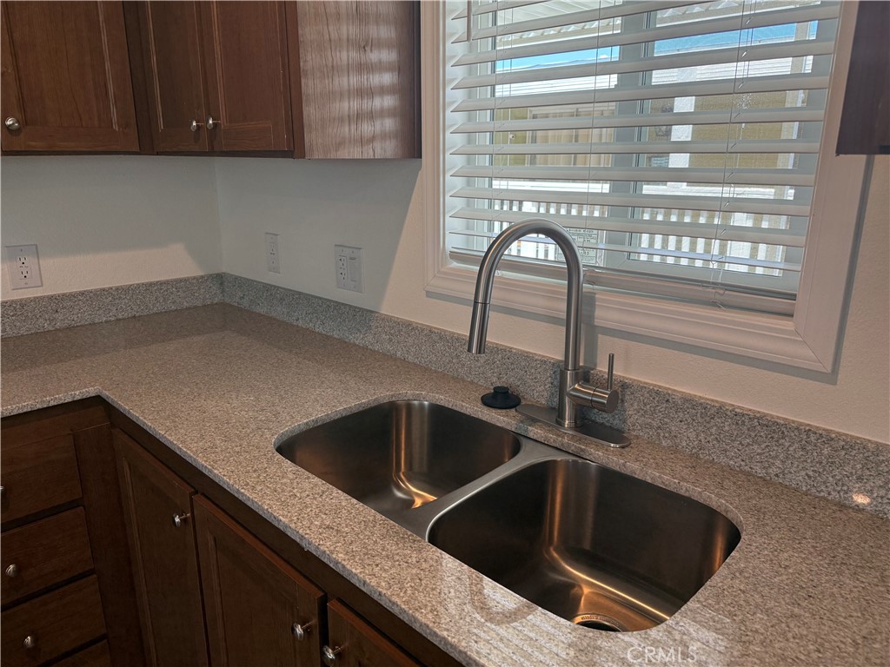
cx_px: 445
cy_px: 334
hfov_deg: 71.6
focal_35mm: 24
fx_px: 617
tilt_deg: -15.2
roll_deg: +0.6
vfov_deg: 56.8
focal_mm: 6.76
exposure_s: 1/176
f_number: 1.78
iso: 200
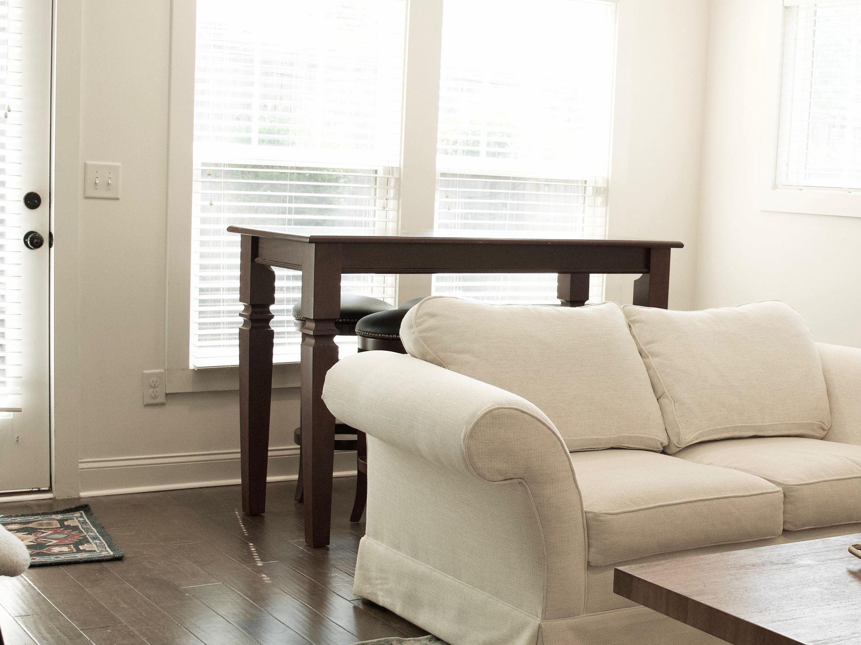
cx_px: 628
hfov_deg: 33.8
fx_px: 1393
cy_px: 393
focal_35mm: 56
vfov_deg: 26.0
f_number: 4.5
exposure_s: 1/250
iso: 1000
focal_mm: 24
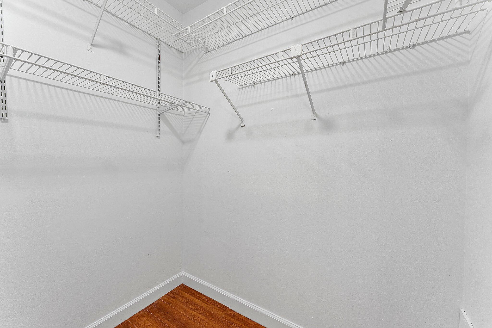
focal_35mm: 14
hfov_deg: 104.3
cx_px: 246
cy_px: 164
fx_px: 191
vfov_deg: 81.2
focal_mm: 14
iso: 320
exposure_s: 1/3
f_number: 9
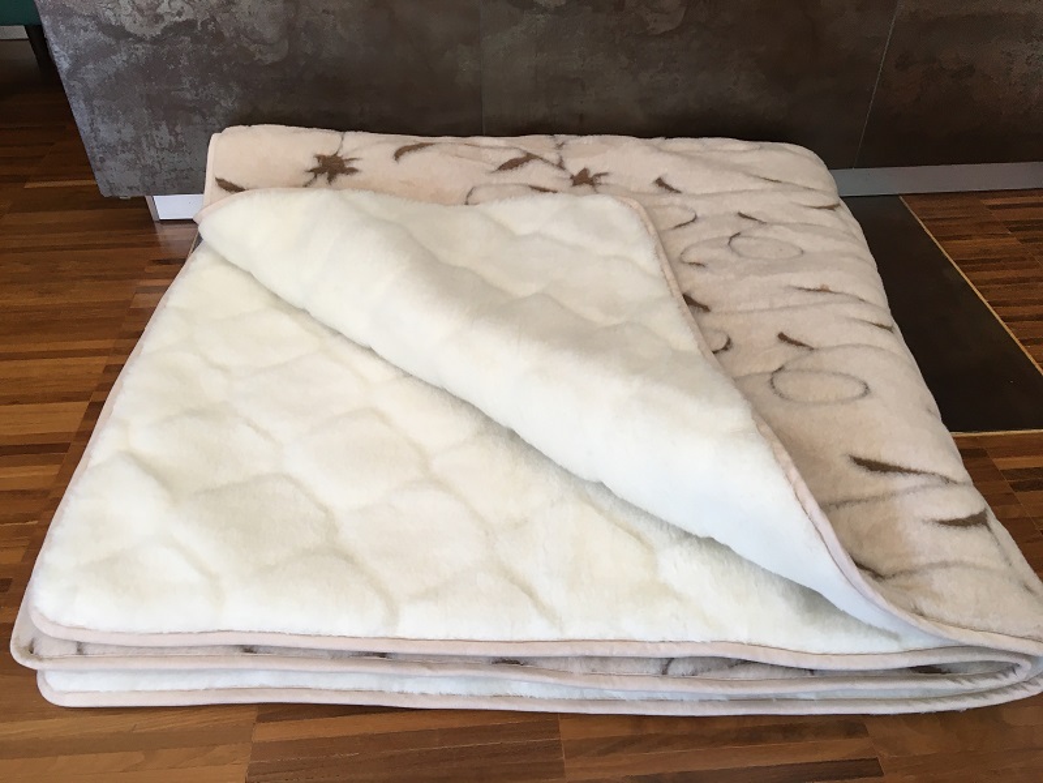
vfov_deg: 48.2
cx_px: 522
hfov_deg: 61.7
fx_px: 874
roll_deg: +0.5
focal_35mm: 29
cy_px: 392
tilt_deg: -40.9
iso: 40
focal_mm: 4.15
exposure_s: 1/33
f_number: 2.2
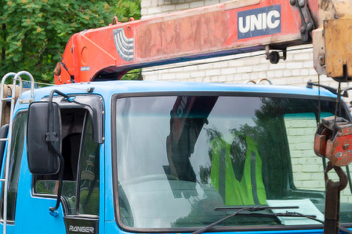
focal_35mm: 124
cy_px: 168
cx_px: 121
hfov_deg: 16.5
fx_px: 1214
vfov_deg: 11.0
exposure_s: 1/100
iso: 200
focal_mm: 31
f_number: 7.1
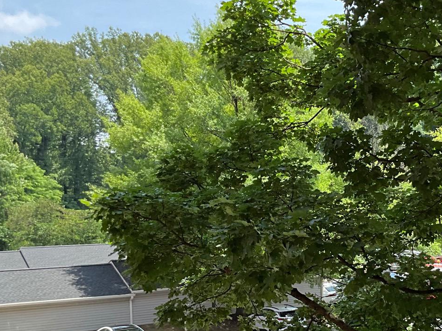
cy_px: 230
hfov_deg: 29.6
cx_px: 389
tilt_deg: -3.8
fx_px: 804
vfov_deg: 23.1
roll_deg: -0.5
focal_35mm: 63
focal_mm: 3
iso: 25
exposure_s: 1/412
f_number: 1.8
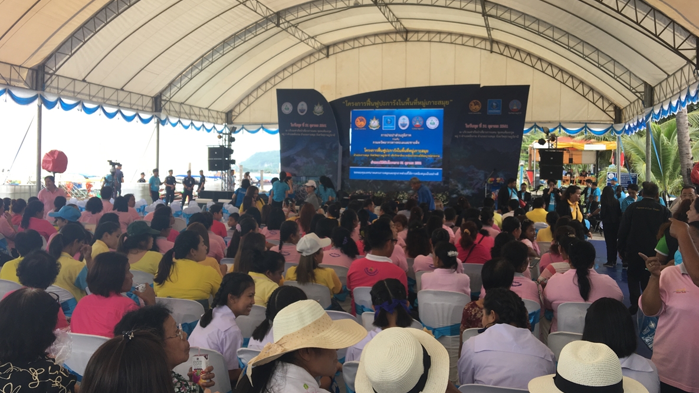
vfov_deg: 36.6
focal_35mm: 32
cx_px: 349
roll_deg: -2.5
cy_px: 175
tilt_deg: +1.3
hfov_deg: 61.0
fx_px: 593
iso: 25
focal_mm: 4.15
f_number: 2.2
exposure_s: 1/185
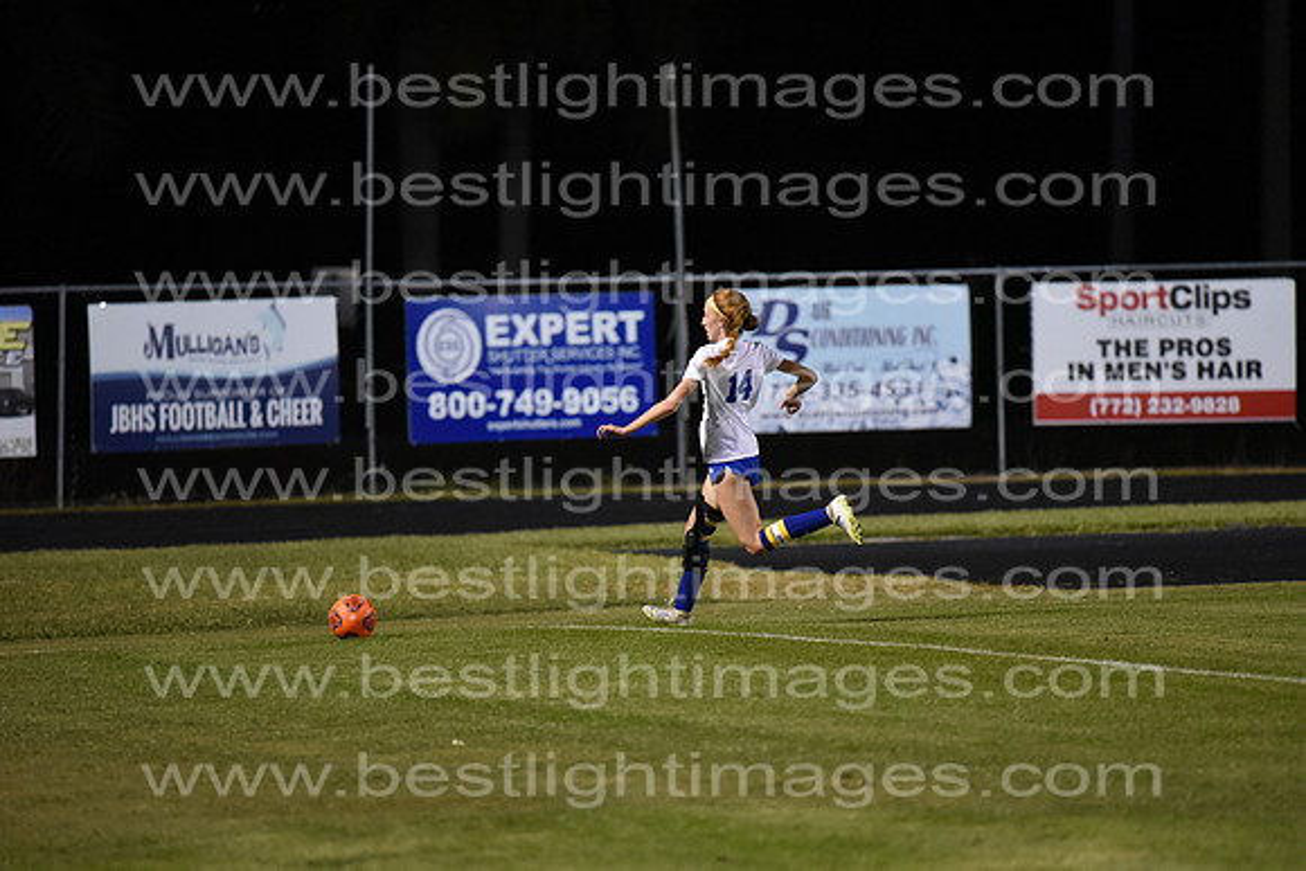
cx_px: 653
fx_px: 10885
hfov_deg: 6.9
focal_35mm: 300
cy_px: 436
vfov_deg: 4.6
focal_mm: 300
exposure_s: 1/800
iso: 10000
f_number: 4
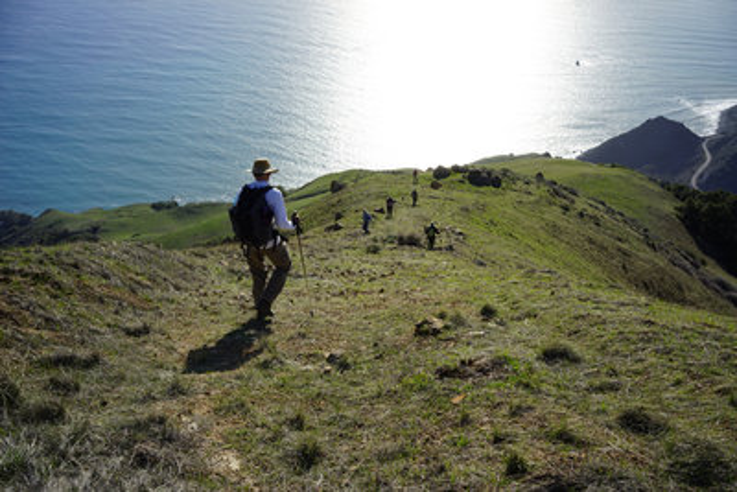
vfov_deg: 37.9
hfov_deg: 54.4
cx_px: 368
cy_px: 246
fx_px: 717
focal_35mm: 35
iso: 100
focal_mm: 35
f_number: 14
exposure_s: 1/100
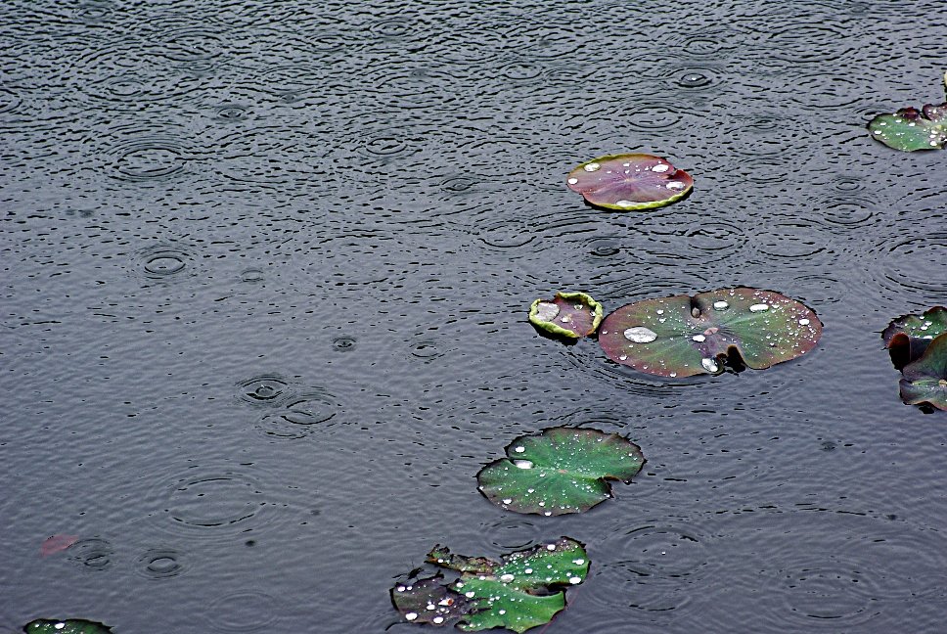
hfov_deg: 13.0
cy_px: 317
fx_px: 4148
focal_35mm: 158
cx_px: 474
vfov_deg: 8.7
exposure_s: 1/125
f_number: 8
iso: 100
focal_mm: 105
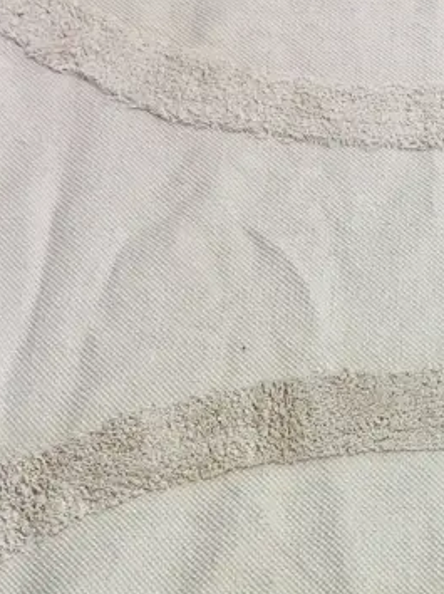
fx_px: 1438
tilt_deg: -60.5
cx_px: 437
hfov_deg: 17.2
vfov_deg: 21.6
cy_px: 711
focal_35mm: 84
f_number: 2.2
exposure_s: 1/33
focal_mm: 4.15
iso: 25
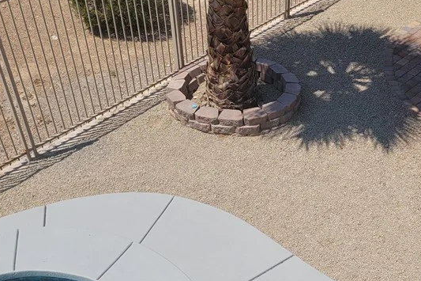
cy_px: 251
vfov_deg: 25.2
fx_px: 608
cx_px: 291
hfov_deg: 37.6
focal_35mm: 52
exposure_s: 1/3967
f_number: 1.8
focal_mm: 5.4
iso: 40
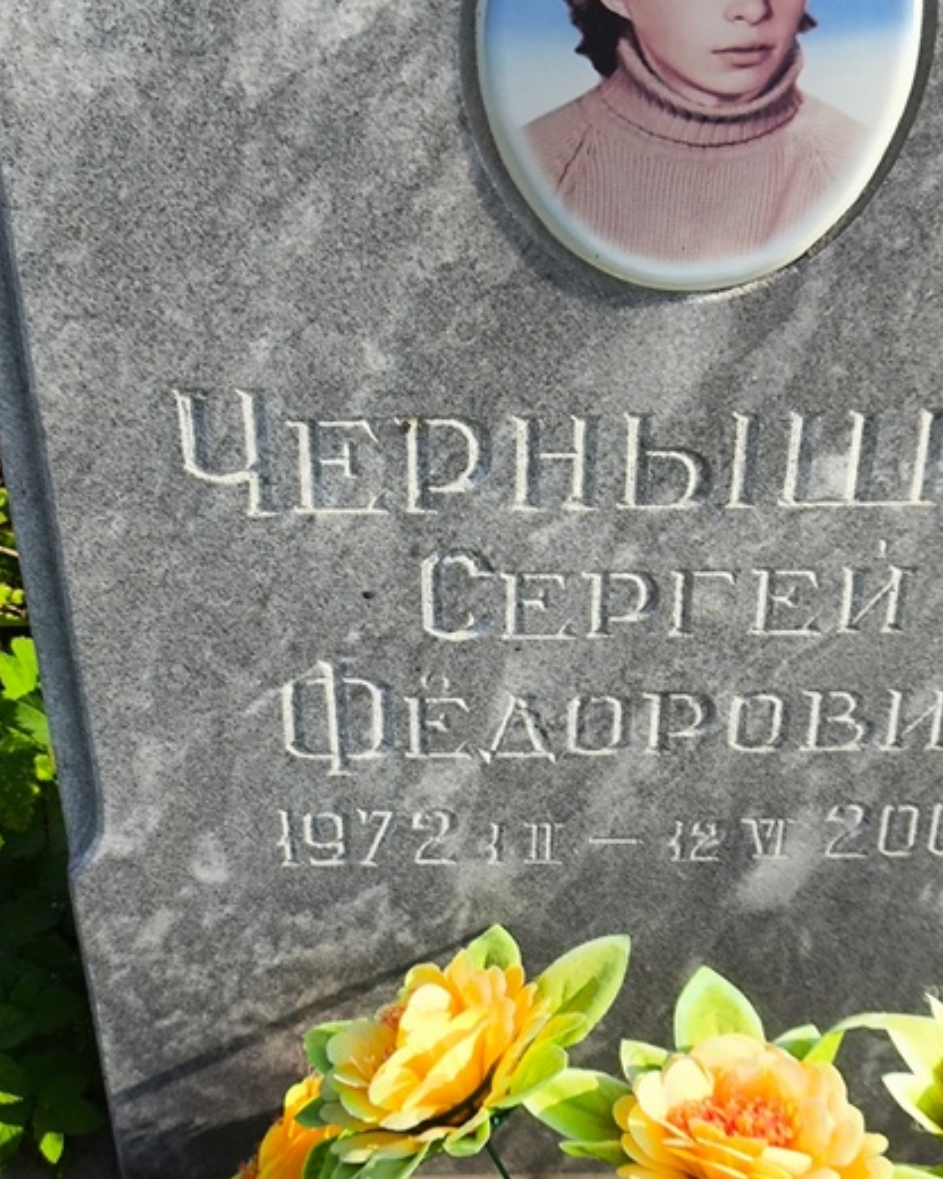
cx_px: 500
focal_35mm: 75
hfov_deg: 20.4
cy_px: 635
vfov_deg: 25.4
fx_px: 2616
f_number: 1.7
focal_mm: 4.71
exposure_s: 1/1201
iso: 50
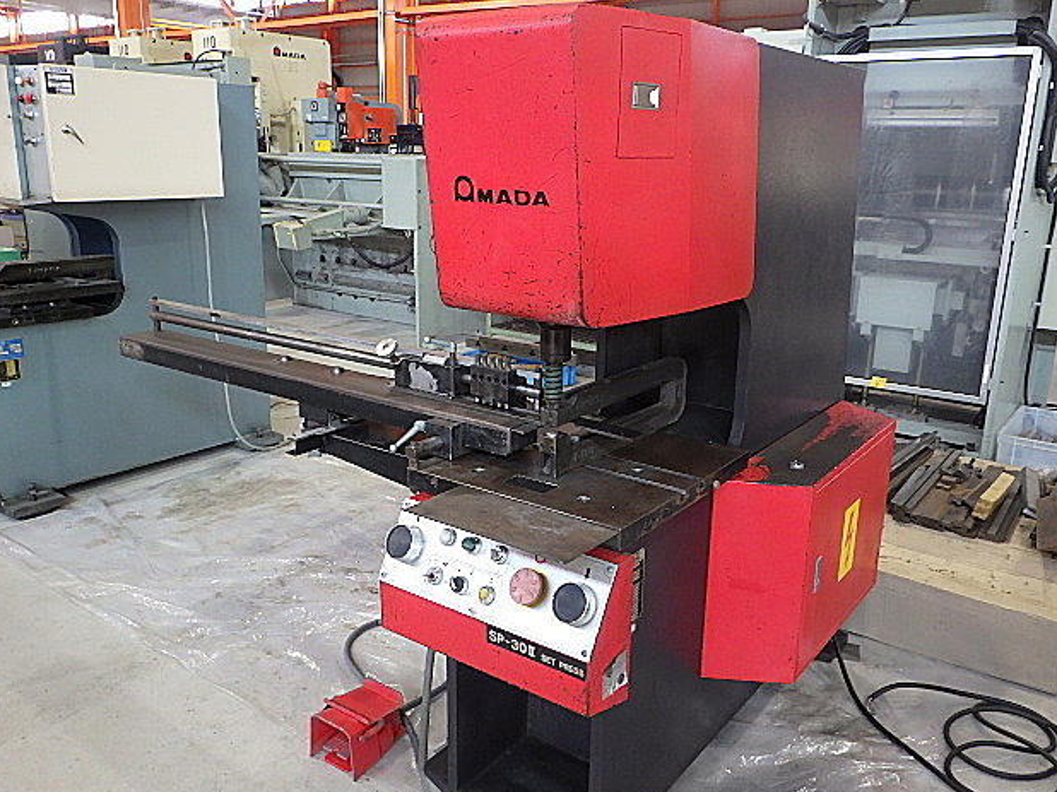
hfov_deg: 61.7
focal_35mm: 29
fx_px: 885
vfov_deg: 48.2
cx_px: 528
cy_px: 393
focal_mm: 5
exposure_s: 1/45
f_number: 3.5
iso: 500
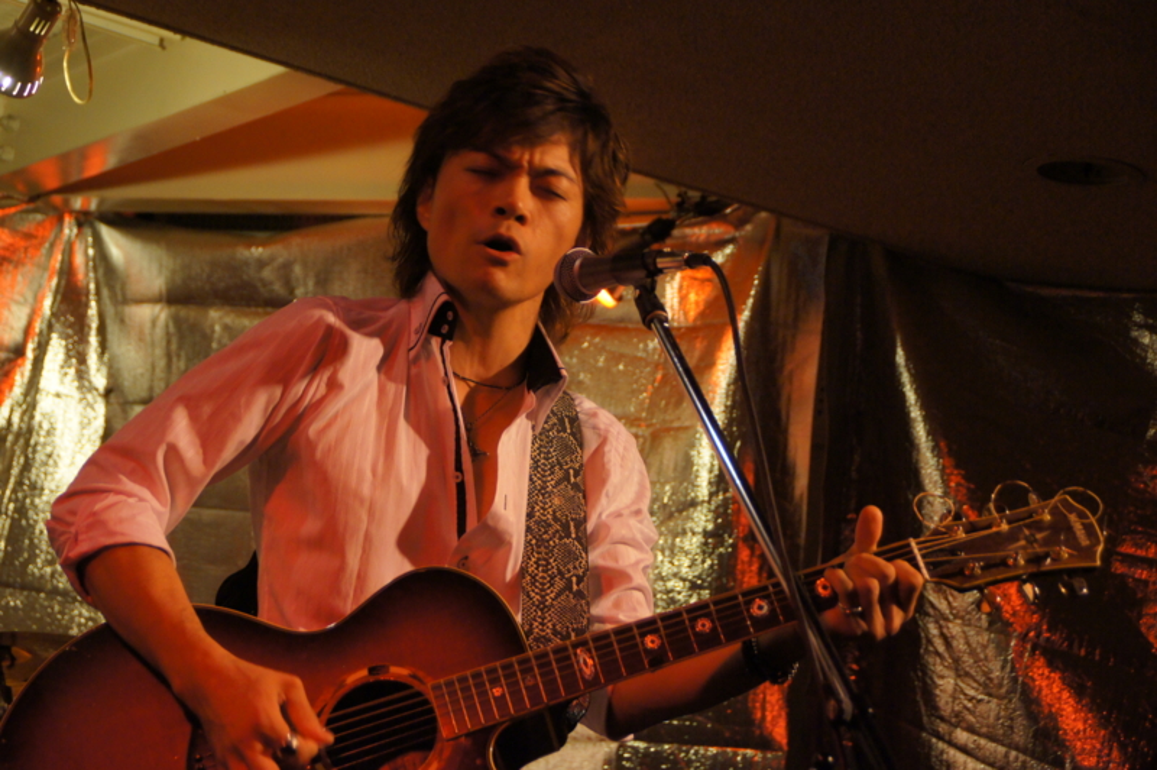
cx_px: 578
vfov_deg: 13.0
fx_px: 3372
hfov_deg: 19.5
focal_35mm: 105
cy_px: 385
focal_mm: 70
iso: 1600
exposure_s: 1/50
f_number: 5
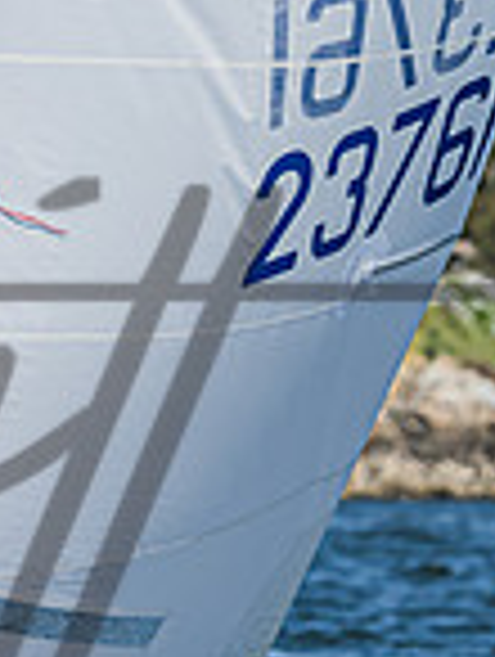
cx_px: -489
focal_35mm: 1061
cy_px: 623
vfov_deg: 1.9
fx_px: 20171
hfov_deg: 1.4
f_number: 8
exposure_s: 1/1000
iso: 320
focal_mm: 210
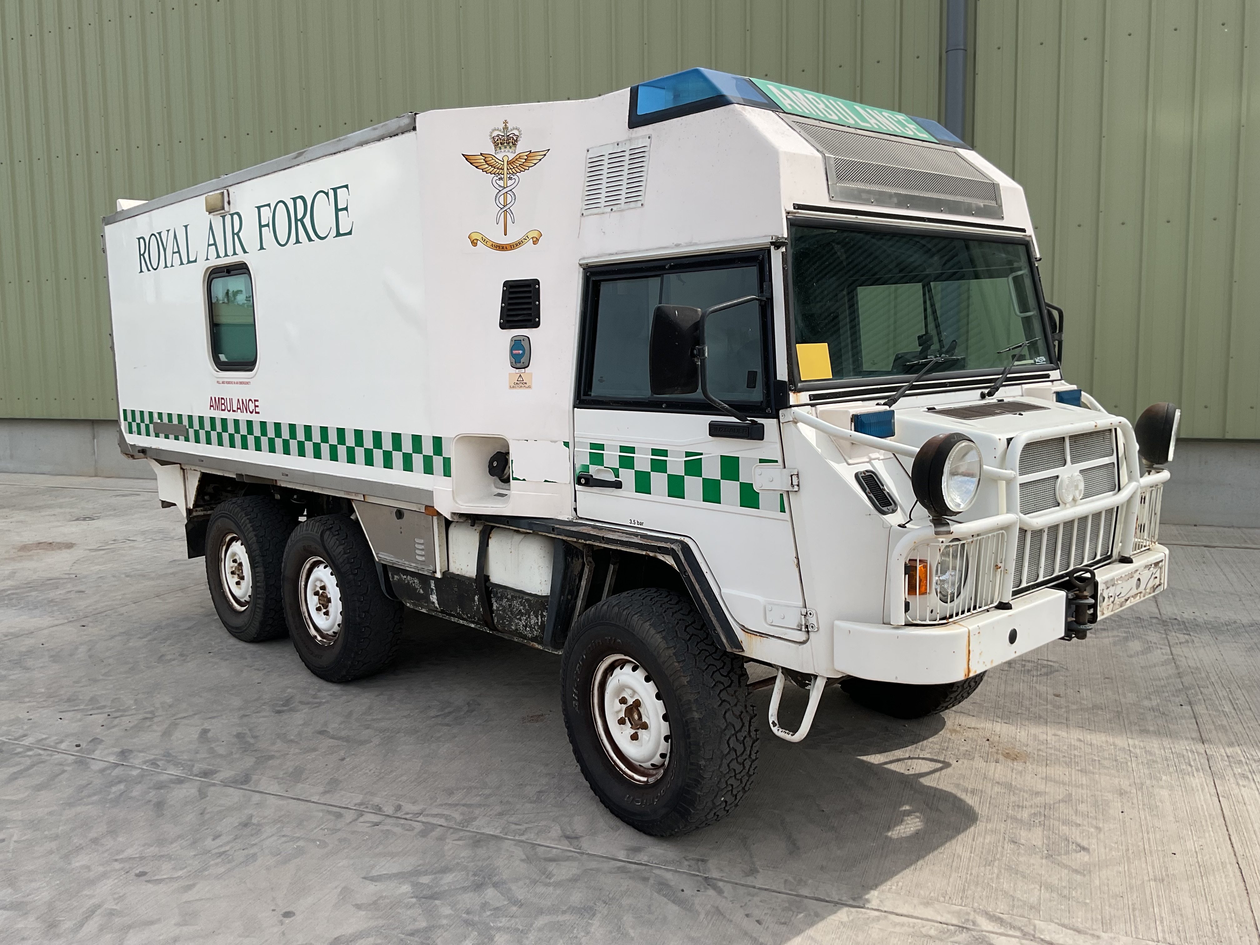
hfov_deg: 61.7
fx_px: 1056
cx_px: 630
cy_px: 472
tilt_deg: -6.3
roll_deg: +0.8
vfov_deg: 48.2
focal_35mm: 29
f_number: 1.8
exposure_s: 1/1730
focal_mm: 3
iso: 16
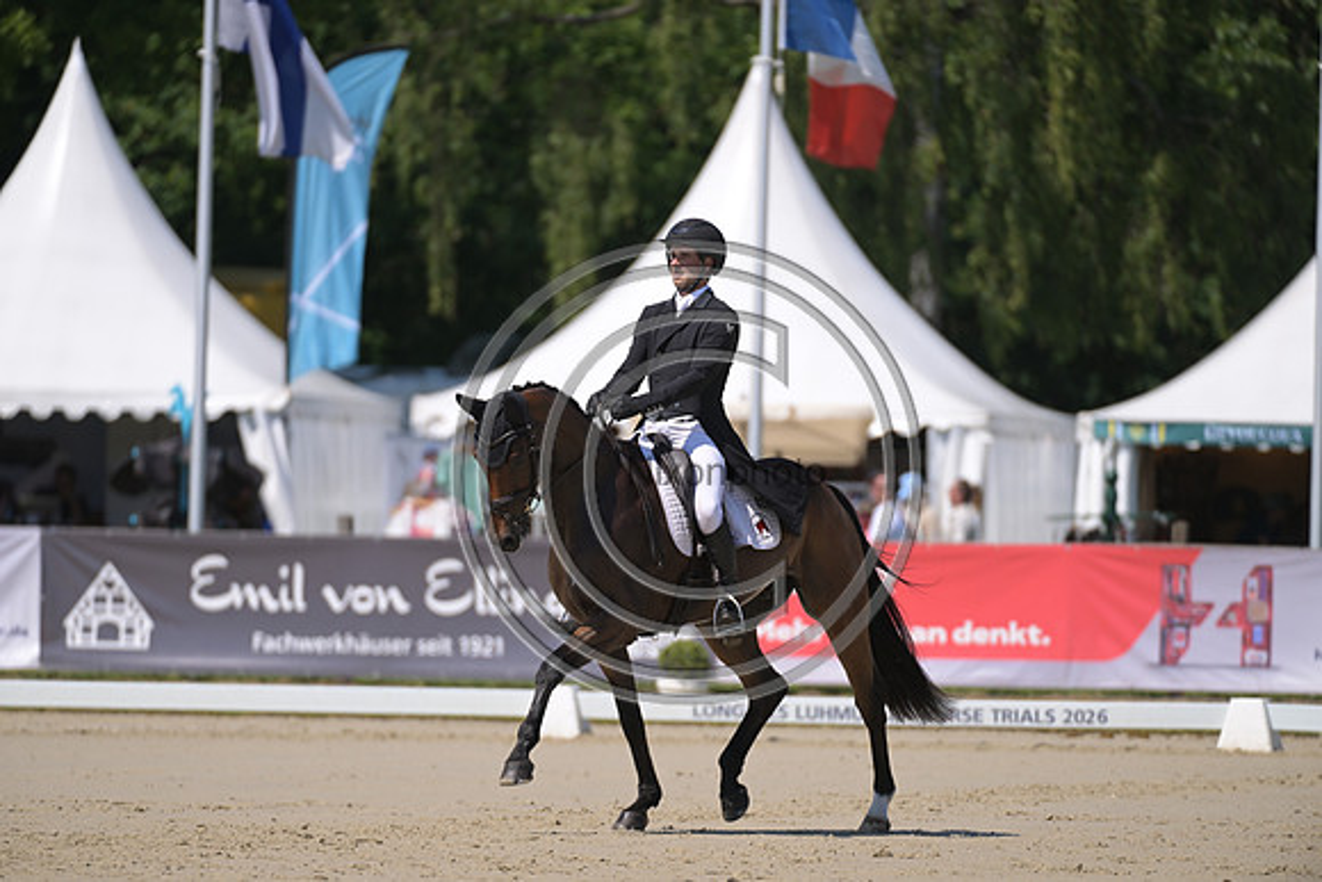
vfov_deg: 3.4
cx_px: 661
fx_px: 14692
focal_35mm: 400
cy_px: 441
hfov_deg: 5.2
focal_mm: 400
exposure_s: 1/1250
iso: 180
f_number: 5
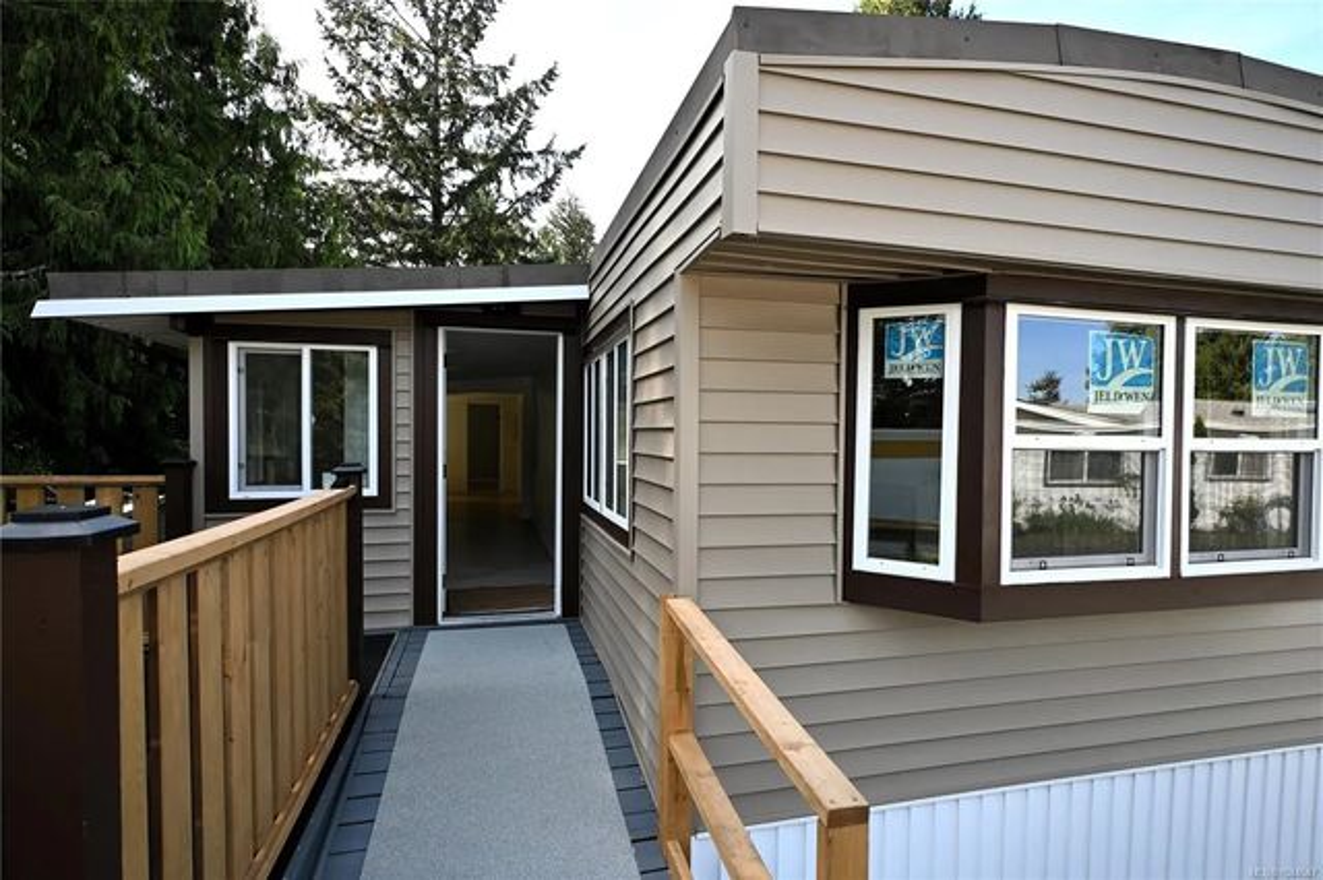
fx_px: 661
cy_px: 440
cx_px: 662
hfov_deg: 90.0
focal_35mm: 18
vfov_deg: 67.3
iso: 200
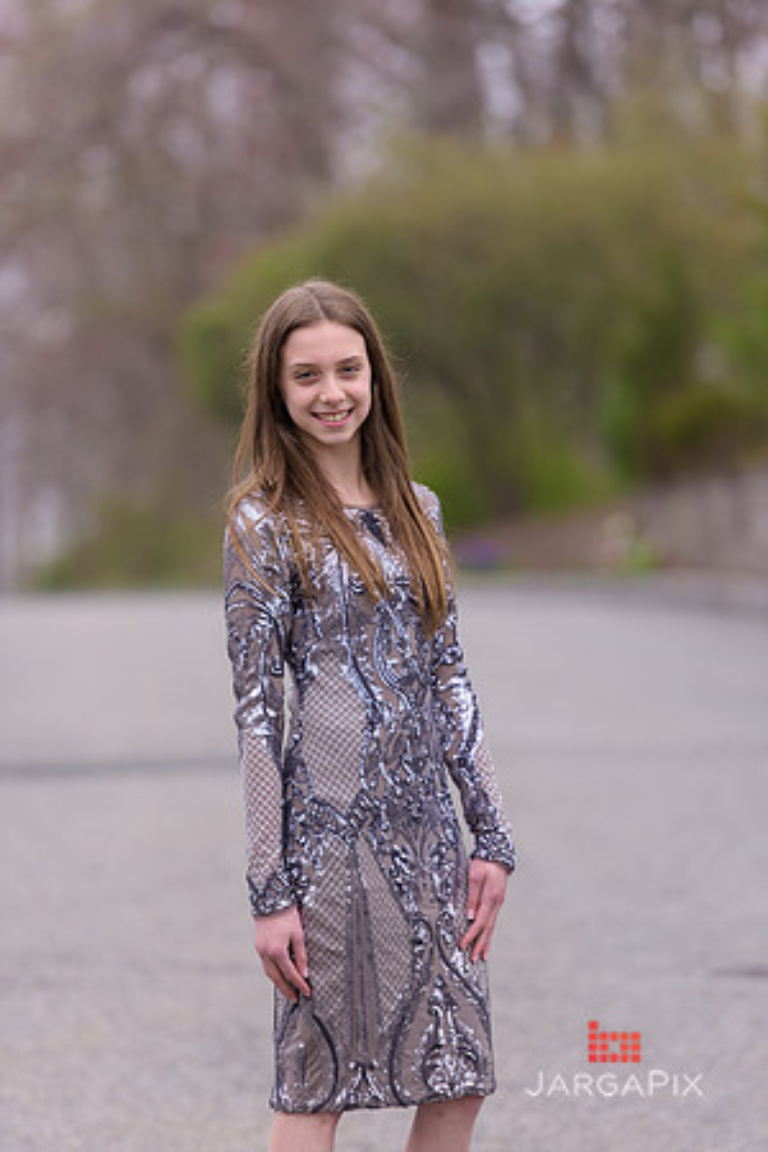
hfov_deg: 7.6
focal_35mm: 180
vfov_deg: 11.4
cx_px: 384
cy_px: 576
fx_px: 5760
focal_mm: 180
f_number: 3.2
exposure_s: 1/1000
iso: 400
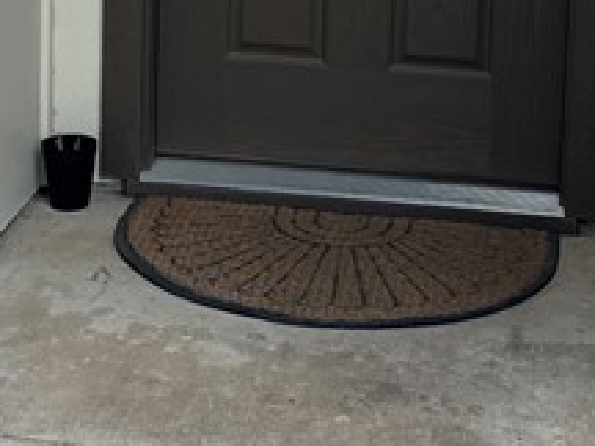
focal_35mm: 114
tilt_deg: -9.7
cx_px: 262
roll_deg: -1.2
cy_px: -168
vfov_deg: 12.5
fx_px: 1959
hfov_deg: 17.3
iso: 64
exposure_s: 1/149
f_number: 1.78
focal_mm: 6.86
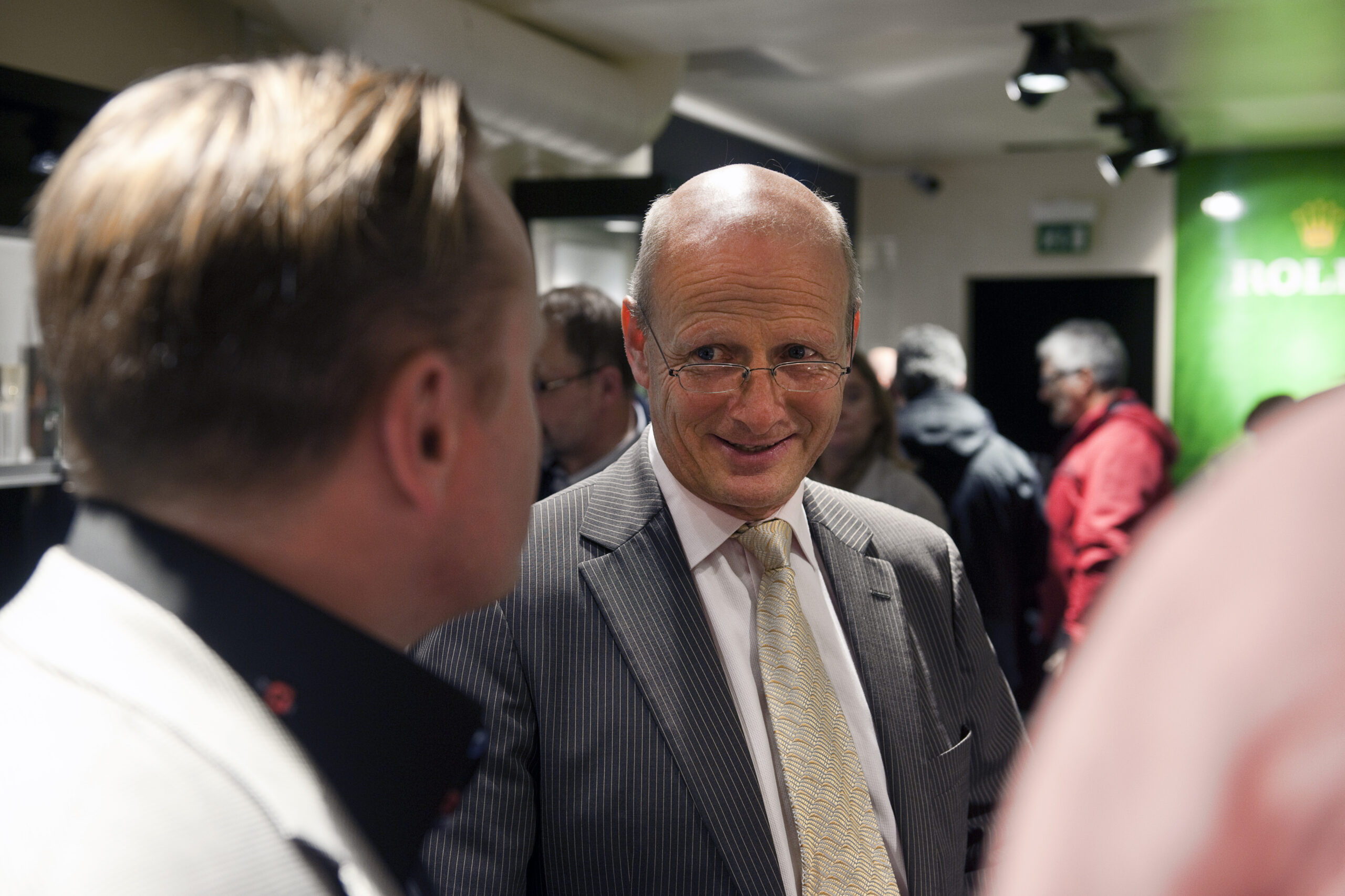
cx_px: 672
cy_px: 448
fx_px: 1793
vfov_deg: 28.1
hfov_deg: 41.1
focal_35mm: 48
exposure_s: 1/125
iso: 800
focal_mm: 48
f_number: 4
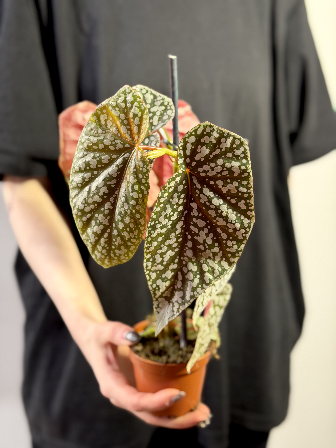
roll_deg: -1.7
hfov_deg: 30.3
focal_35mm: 48
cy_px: 224
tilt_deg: -14.0
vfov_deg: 39.7
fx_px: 621
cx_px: 168
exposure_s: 1/50
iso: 160
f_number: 1.78
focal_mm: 6.76
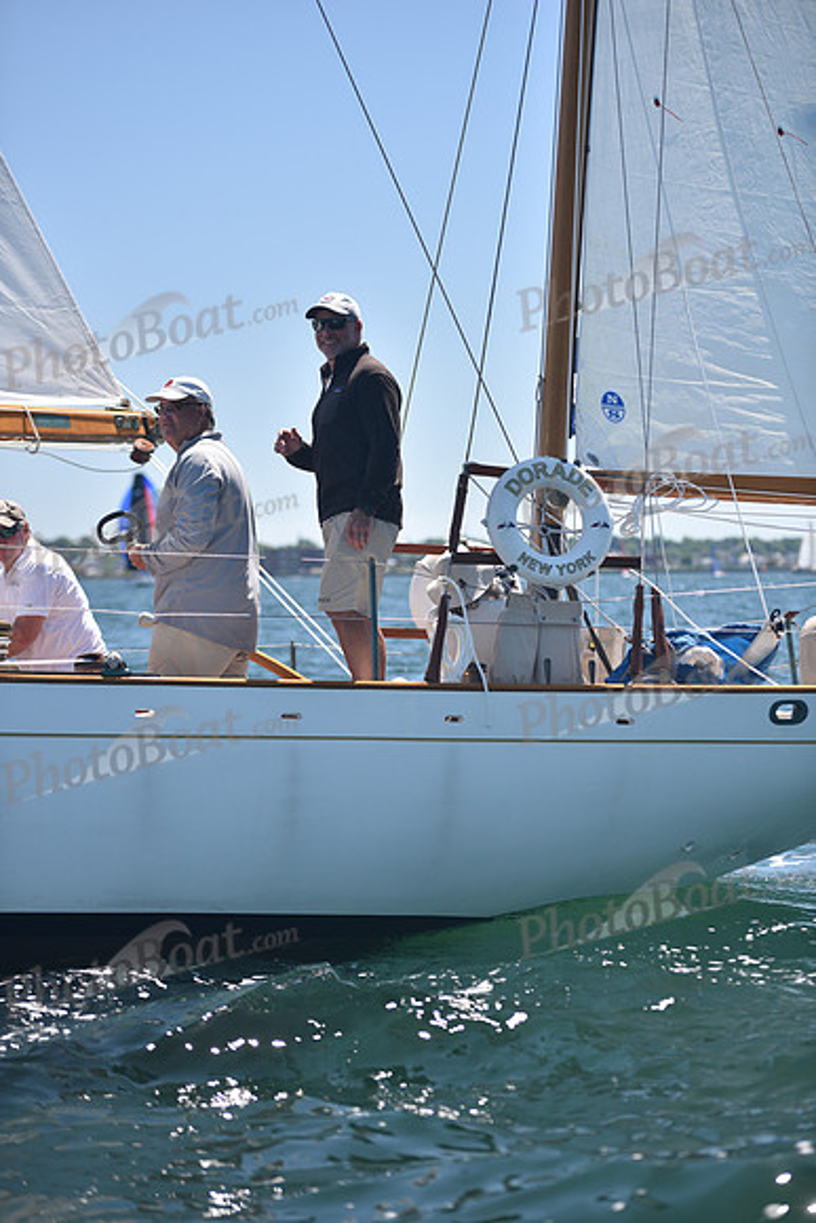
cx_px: 408
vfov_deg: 22.6
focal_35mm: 90
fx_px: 3058
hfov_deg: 15.2
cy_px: 612
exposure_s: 1/1000
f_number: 2.8
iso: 200
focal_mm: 90
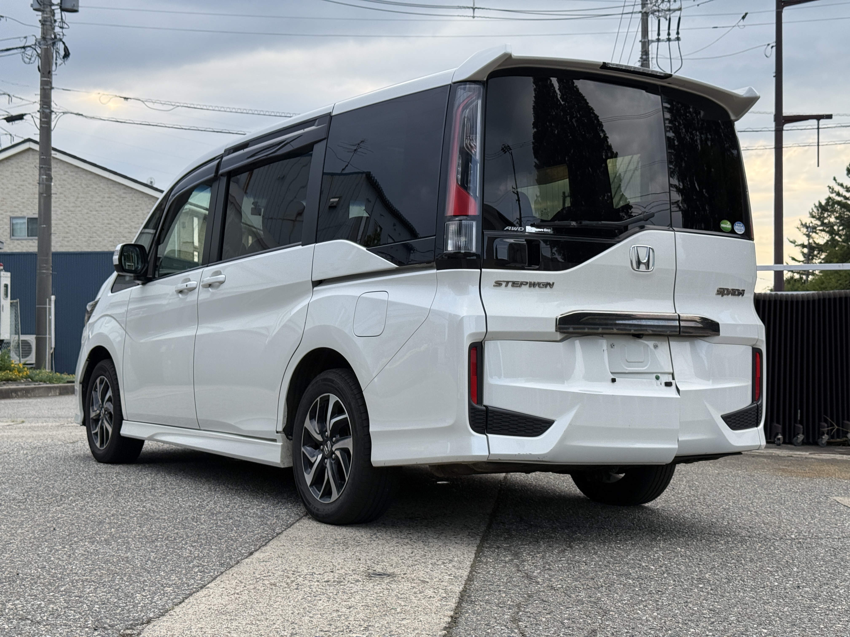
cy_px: 318
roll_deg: -0.4
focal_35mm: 48
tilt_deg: +0.9
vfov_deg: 30.3
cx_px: 425
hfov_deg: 39.7
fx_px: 1179
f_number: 1.78
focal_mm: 6.76
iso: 64
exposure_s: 1/1203
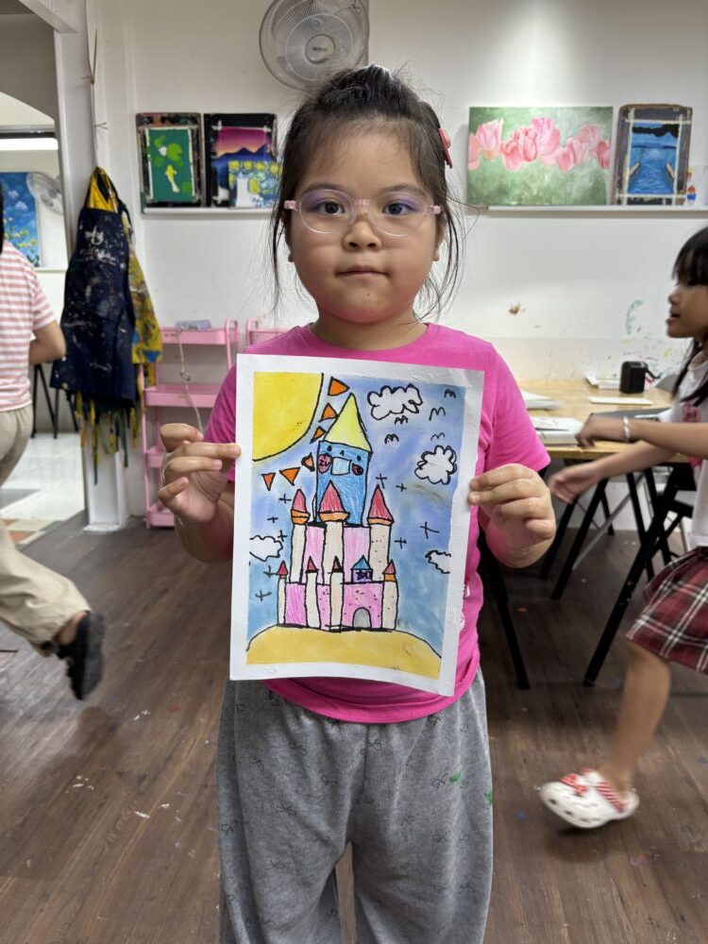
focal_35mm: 26
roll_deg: -0.3
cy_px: 472
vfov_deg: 67.3
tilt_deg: -12.8
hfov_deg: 53.1
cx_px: 354
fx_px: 709
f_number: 1.6
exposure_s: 1/100
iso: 64
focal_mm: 5.96
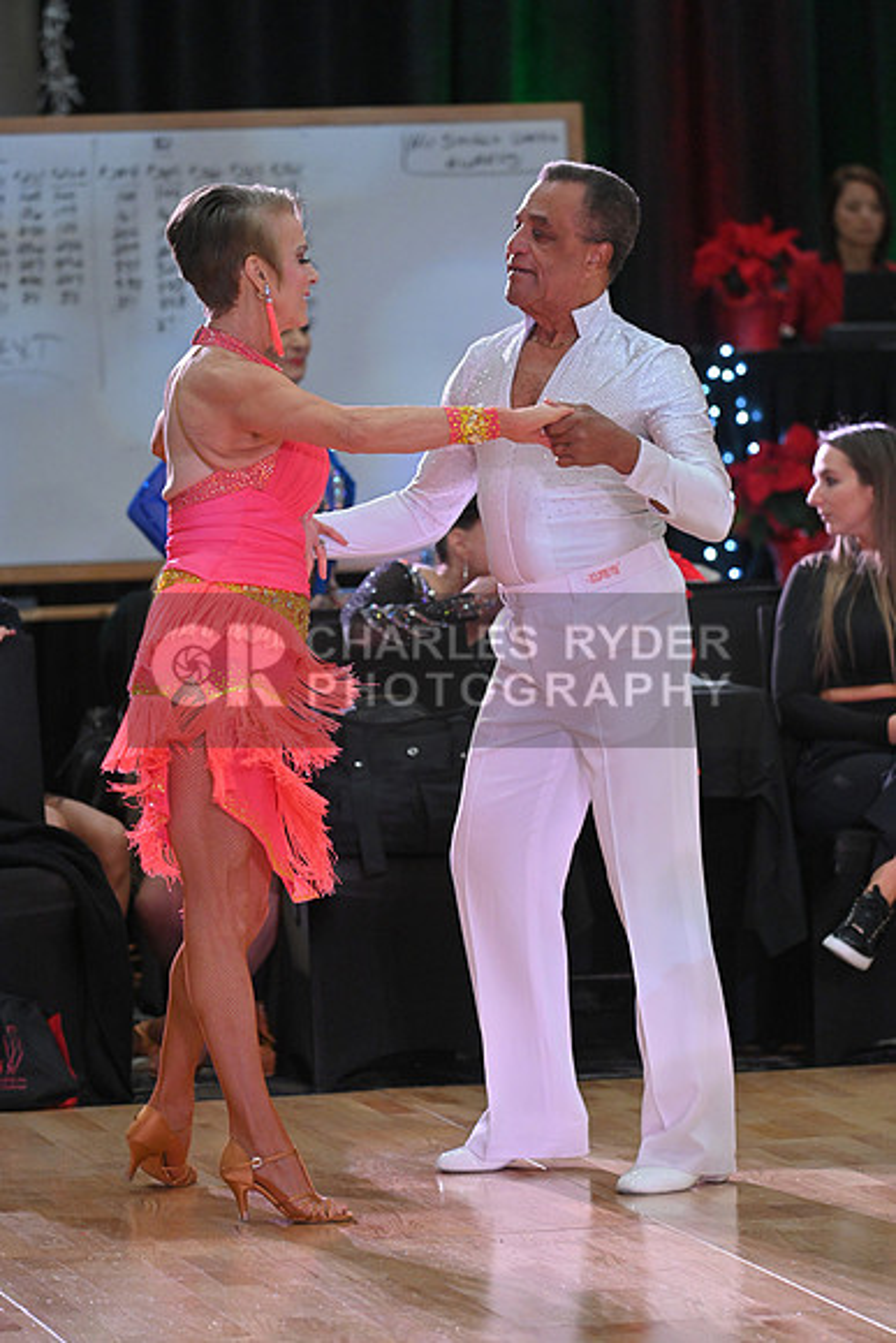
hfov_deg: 6.9
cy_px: 672
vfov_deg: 10.3
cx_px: 448
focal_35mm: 200
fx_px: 7462
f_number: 5
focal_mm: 200
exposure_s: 1/320
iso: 3200
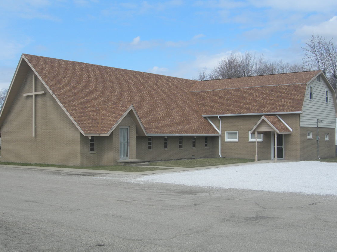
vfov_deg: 32.2
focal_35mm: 45
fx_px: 438
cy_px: 128
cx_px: 168
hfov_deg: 42.1
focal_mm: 8.5
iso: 50
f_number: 4.9
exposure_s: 1/478
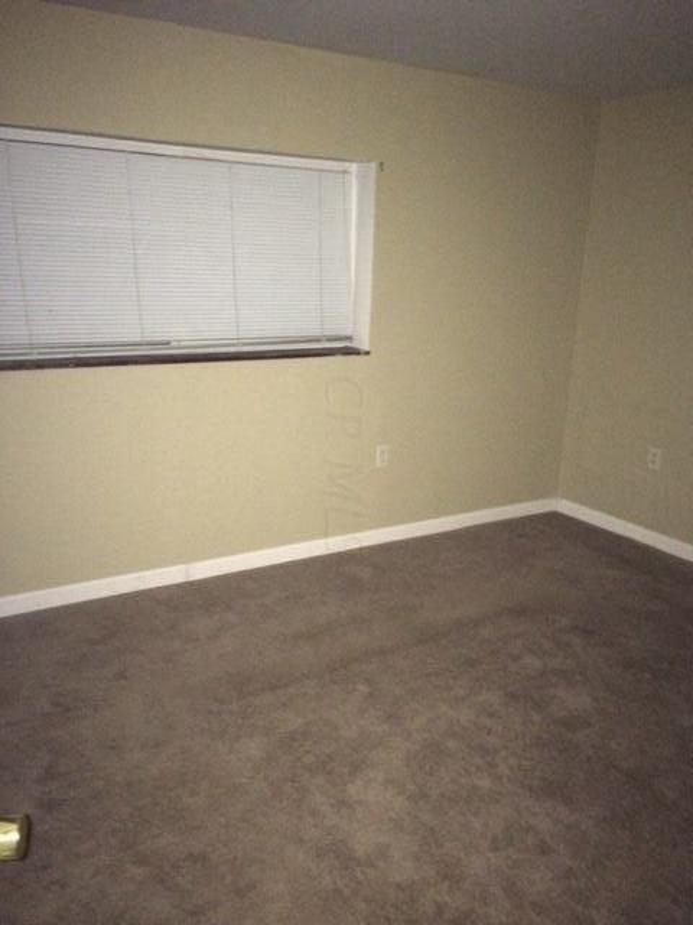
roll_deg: -1.4
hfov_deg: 48.2
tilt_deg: -15.9
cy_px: 462
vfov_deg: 61.7
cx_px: 346
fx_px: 774
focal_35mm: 29
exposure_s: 1/16
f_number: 2.2
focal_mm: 4.15
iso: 1000
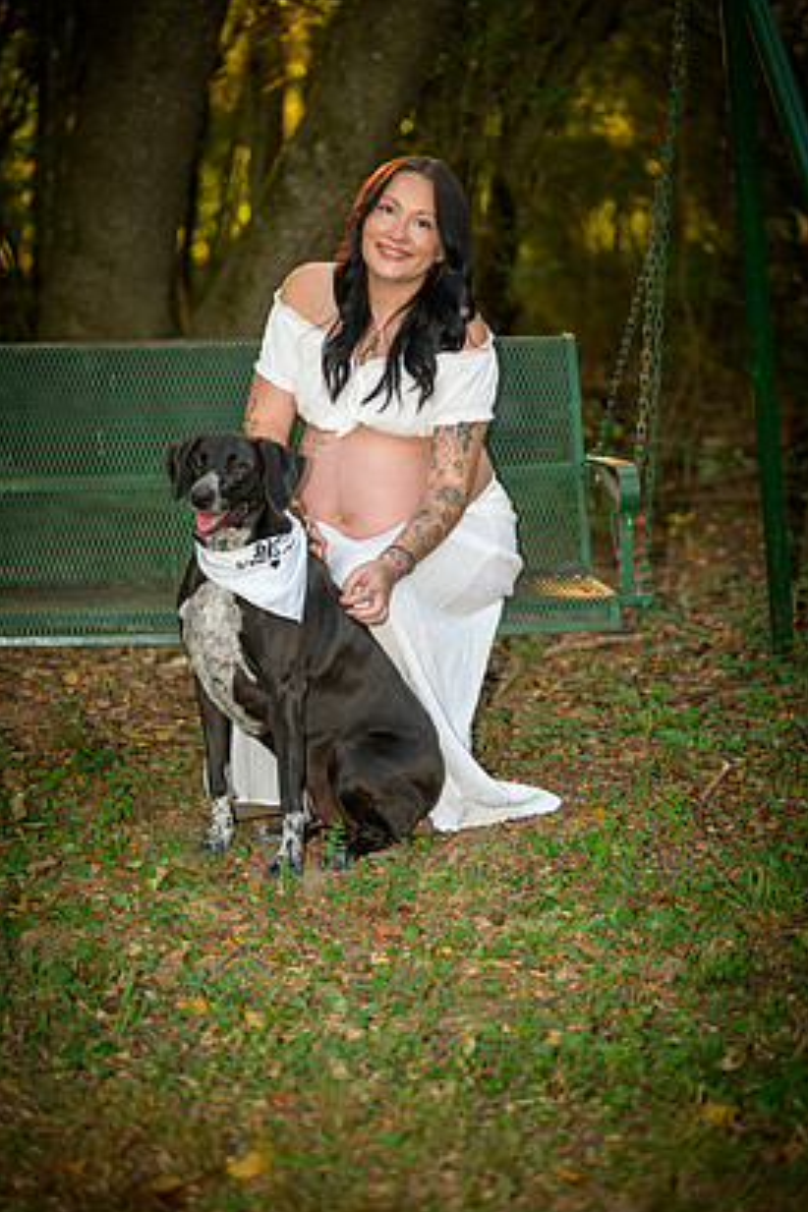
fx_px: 3871
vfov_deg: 17.8
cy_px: 563
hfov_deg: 11.9
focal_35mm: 115
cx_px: 386
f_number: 3.3
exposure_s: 1/60
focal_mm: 105
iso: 200
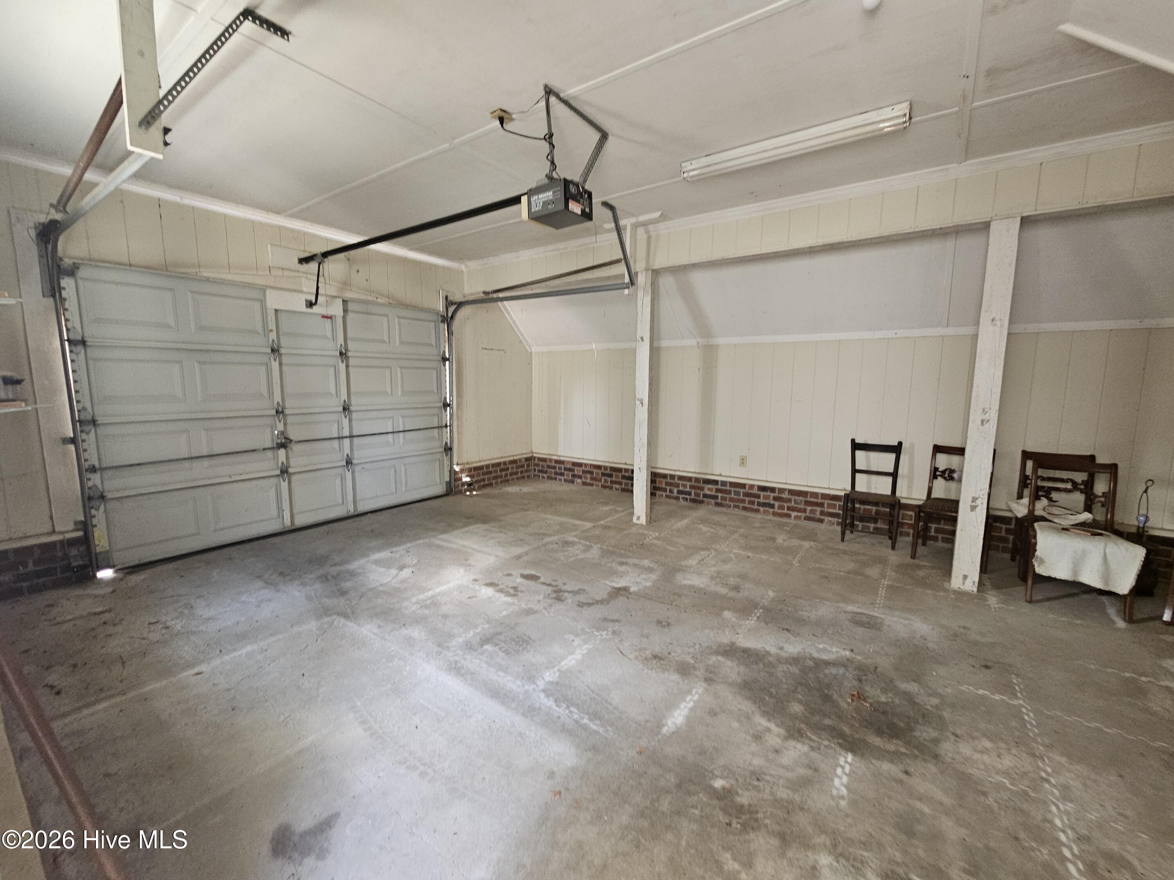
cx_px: 587
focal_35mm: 13
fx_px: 441
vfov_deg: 89.9
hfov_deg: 106.2
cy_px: 440
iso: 400
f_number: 2.2
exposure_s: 1/40
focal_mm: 2.2
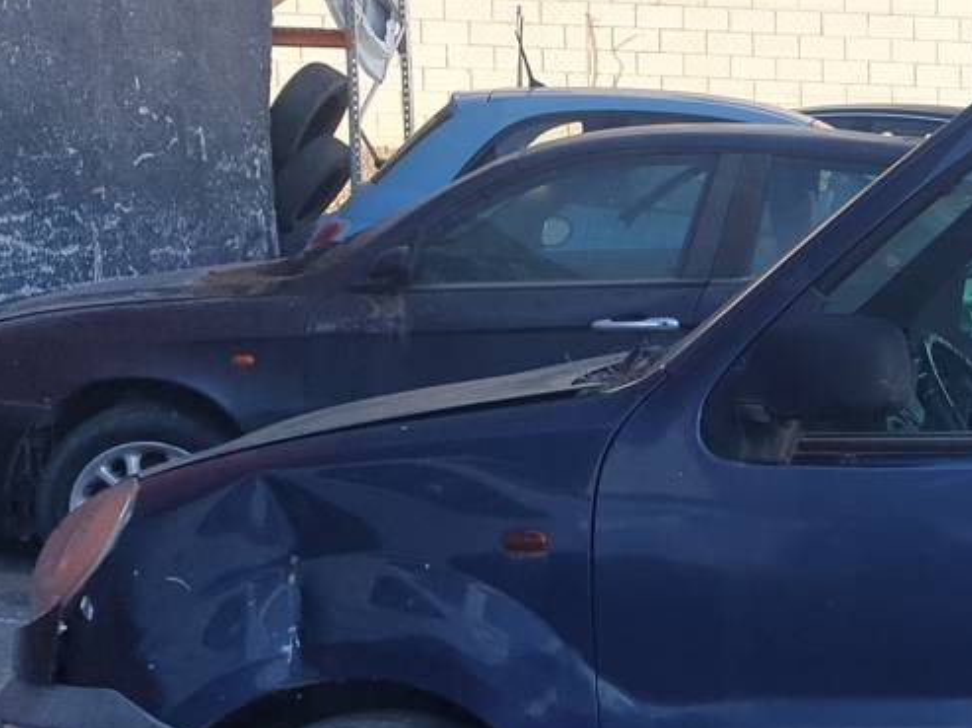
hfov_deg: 22.3
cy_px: 462
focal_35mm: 76
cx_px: 1345
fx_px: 2132
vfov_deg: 19.3
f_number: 2.4
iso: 50
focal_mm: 4.3
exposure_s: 1/418
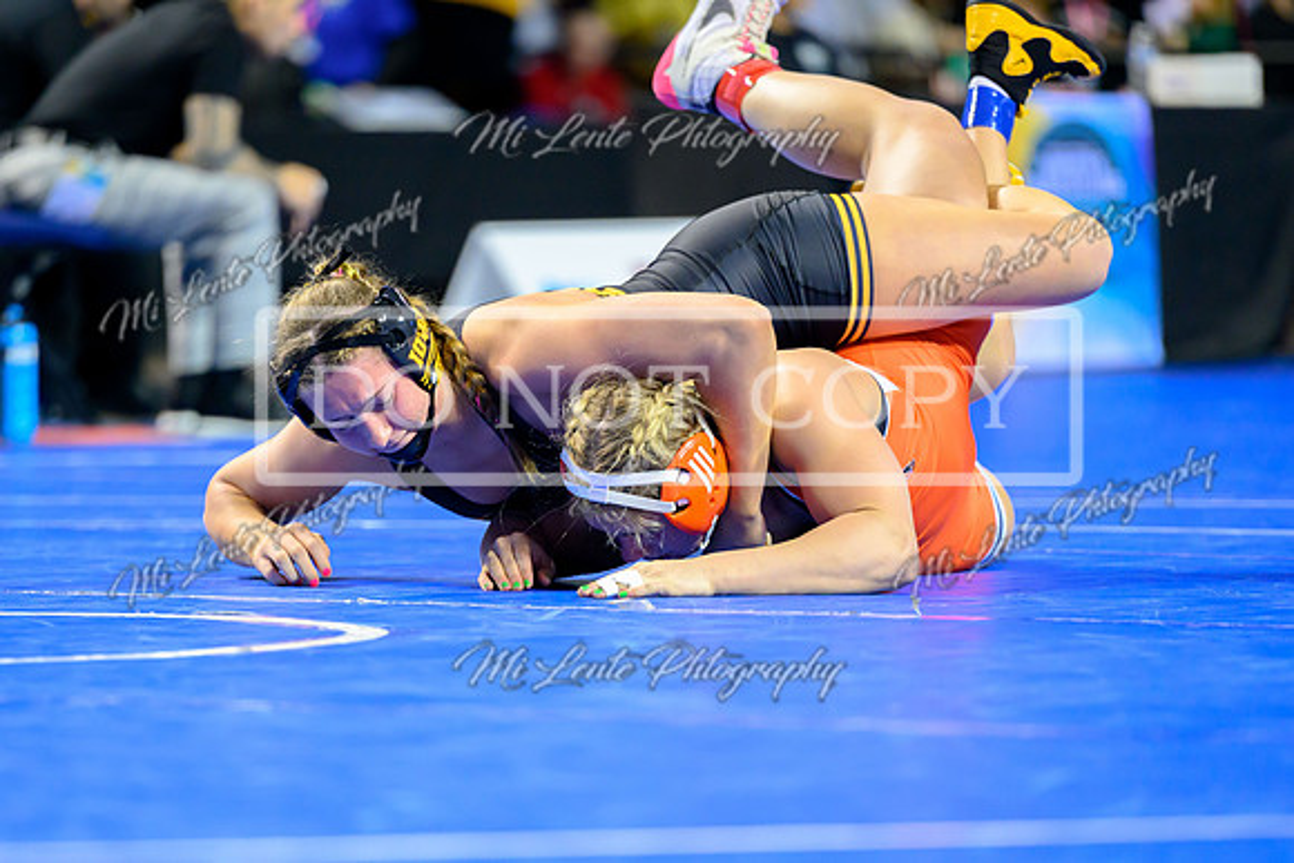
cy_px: 550
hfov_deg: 8.0
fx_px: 9239
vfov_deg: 5.3
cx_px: 563
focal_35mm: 257
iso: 3200
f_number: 2.8
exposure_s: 1/800
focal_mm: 200
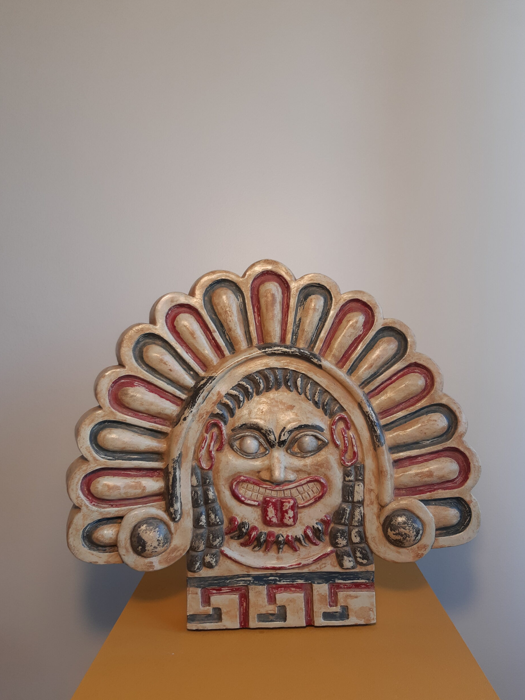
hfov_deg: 51.4
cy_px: 355
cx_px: 265
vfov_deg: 65.3
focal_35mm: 27
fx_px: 546
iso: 40
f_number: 1.7
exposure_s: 1/103
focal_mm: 3.93
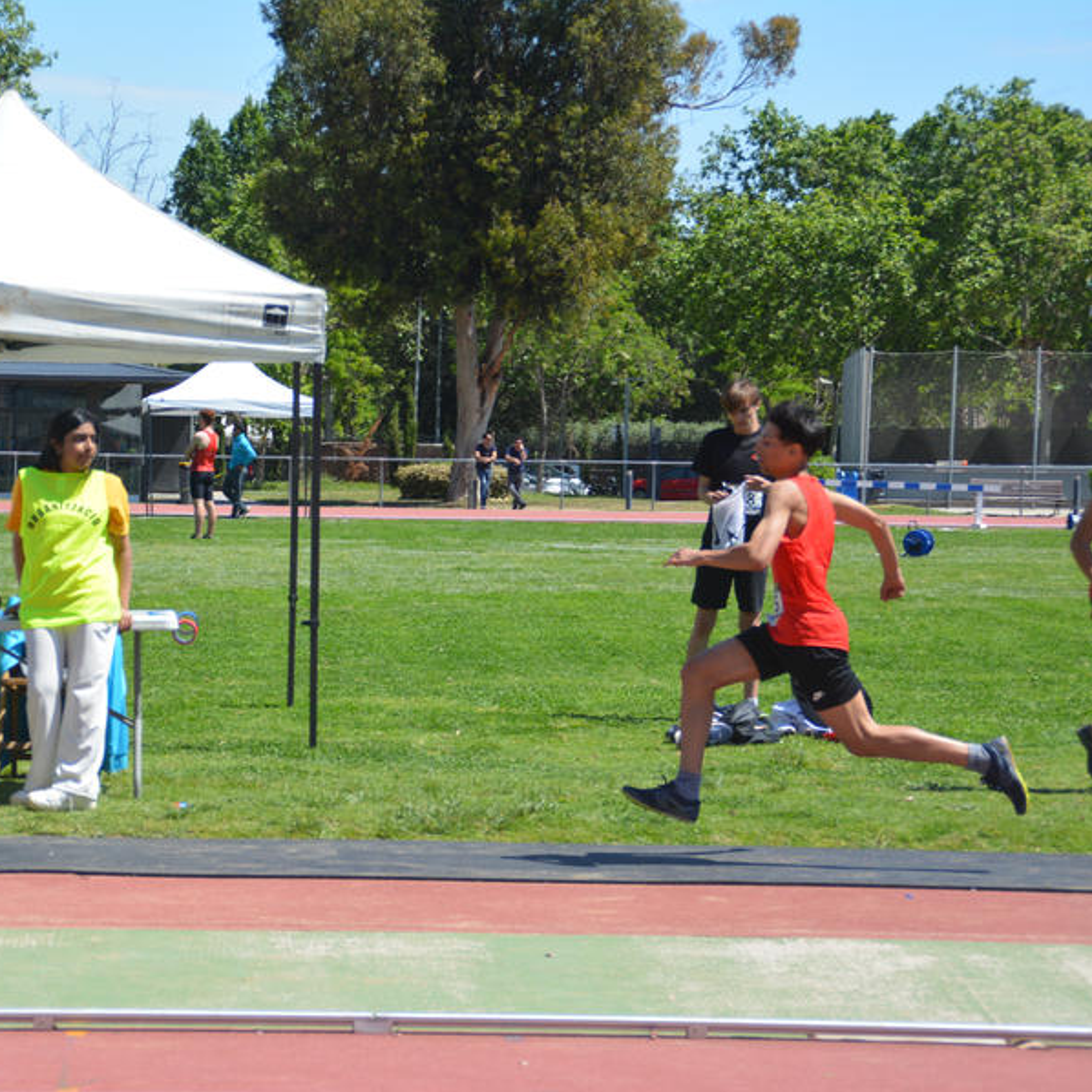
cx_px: 358
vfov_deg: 14.7
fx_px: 4247
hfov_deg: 14.6
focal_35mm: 119
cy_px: 546
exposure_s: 1/1600
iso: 400
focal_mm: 62
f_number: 6.3
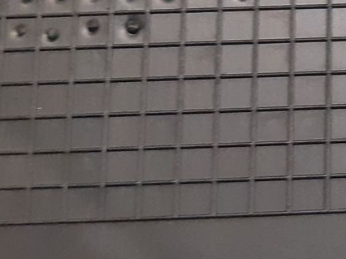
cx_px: 698
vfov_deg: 11.8
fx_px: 1249
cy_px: 94
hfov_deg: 13.5
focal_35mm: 125
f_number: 1.7
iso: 200
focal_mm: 3.93
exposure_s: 1/50
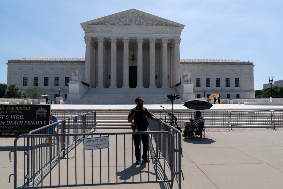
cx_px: 142
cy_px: 94
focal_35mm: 24
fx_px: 189
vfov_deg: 53.1
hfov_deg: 73.7
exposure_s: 1/1000
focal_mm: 24
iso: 100
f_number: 6.3
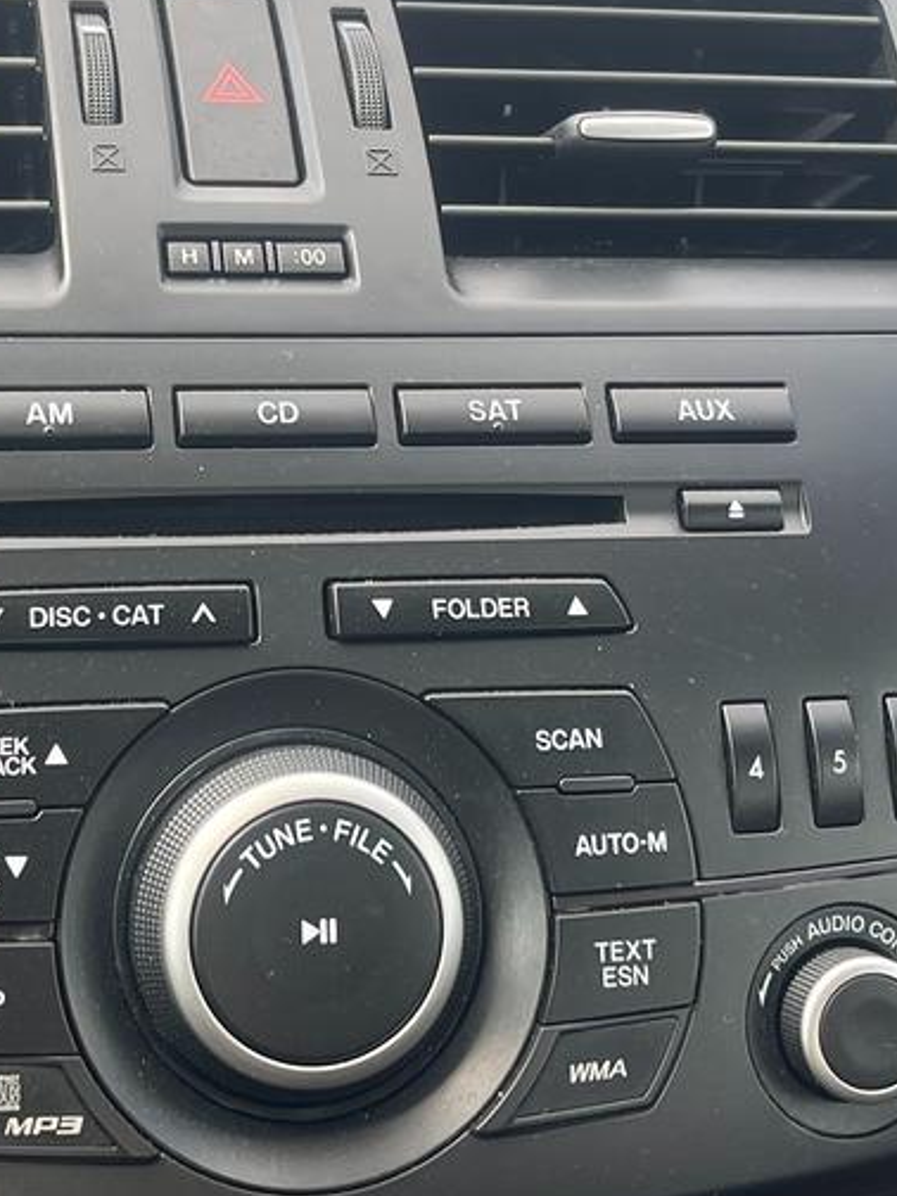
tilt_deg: -23.6
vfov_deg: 29.2
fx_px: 2280
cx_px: 233
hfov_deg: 22.1
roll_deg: -6.1
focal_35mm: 66
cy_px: 387
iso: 50
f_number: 1.6
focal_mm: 5.1
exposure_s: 1/412
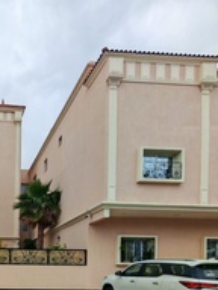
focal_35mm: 31
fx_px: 260
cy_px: 276
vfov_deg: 49.9
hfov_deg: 38.3
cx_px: -17
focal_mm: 1.82
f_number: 2
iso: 50
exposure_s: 1/210
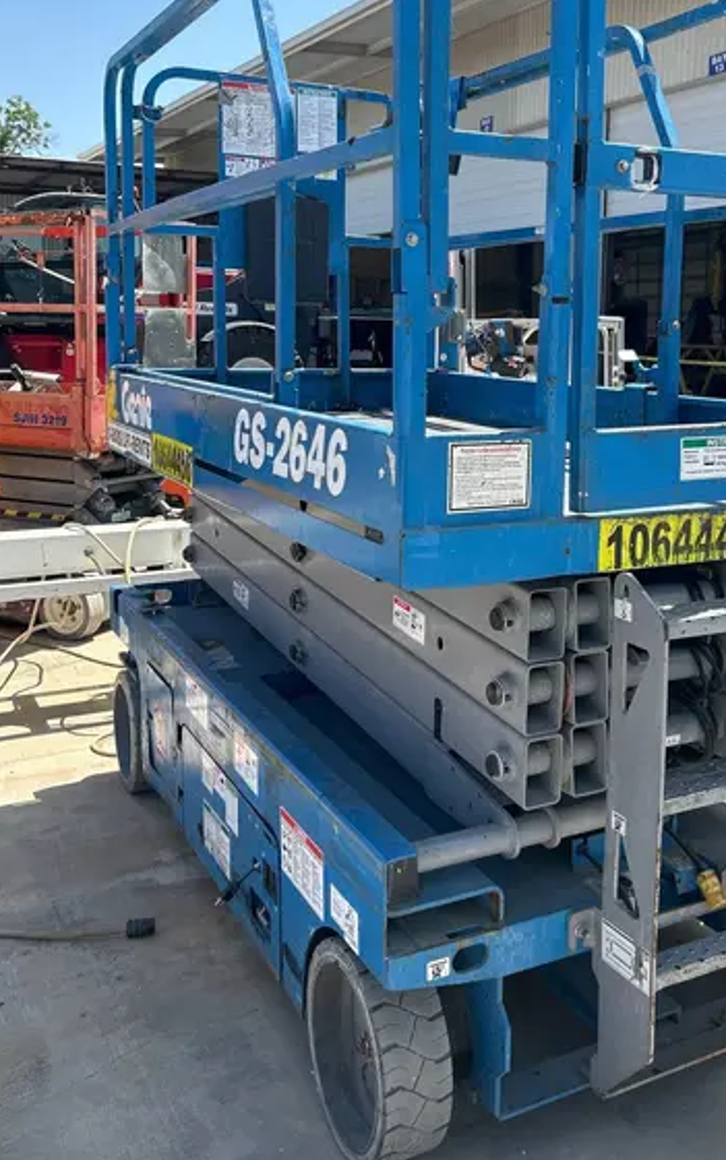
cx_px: 505
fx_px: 1139
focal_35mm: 36
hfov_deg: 34.9
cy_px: 456
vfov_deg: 53.6
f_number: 1.5
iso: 50
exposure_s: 1/1972
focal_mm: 5.7
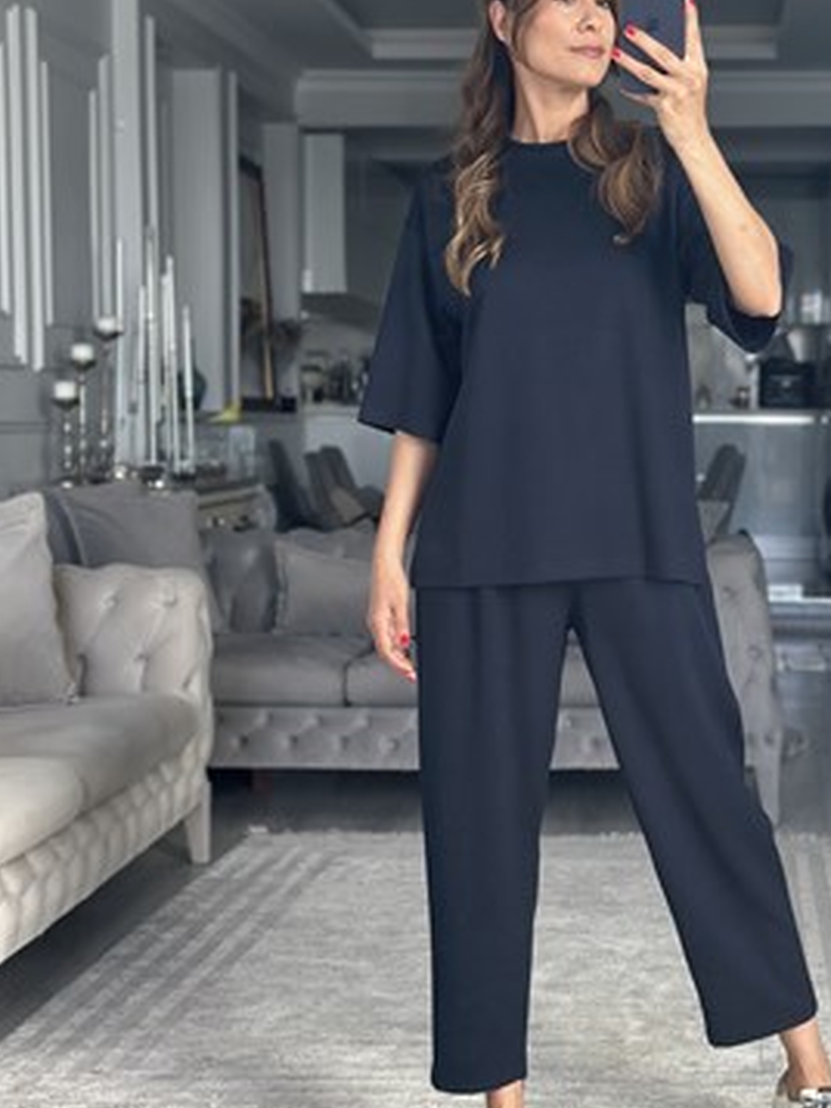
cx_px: 564
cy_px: 525
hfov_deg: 21.5
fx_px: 2175
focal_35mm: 68
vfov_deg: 28.5
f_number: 1.78
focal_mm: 6.86
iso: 125
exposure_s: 1/121
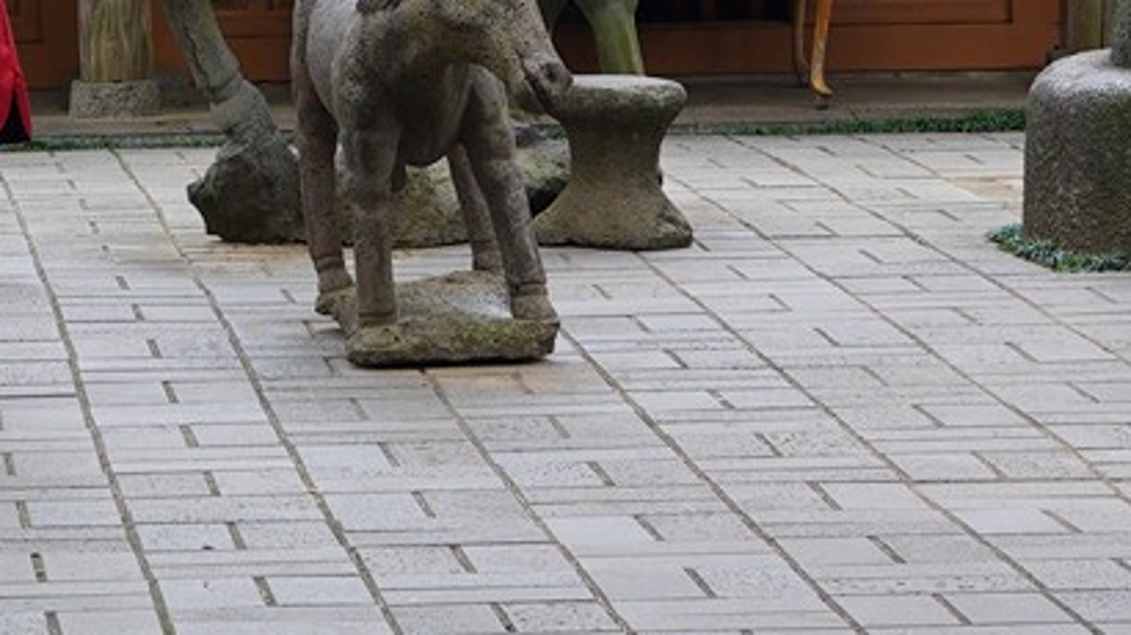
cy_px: -398
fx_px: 5365
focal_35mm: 179
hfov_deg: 12.0
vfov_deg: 6.7
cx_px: 251
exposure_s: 1/100
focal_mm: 35
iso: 200
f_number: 5.6
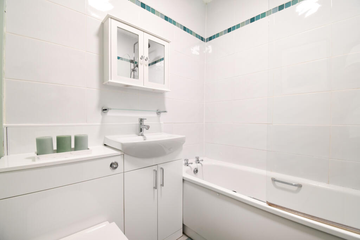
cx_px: 180
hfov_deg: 100.4
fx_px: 150
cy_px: 120
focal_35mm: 15
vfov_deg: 77.3
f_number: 9
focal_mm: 10
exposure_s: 1/5
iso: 320
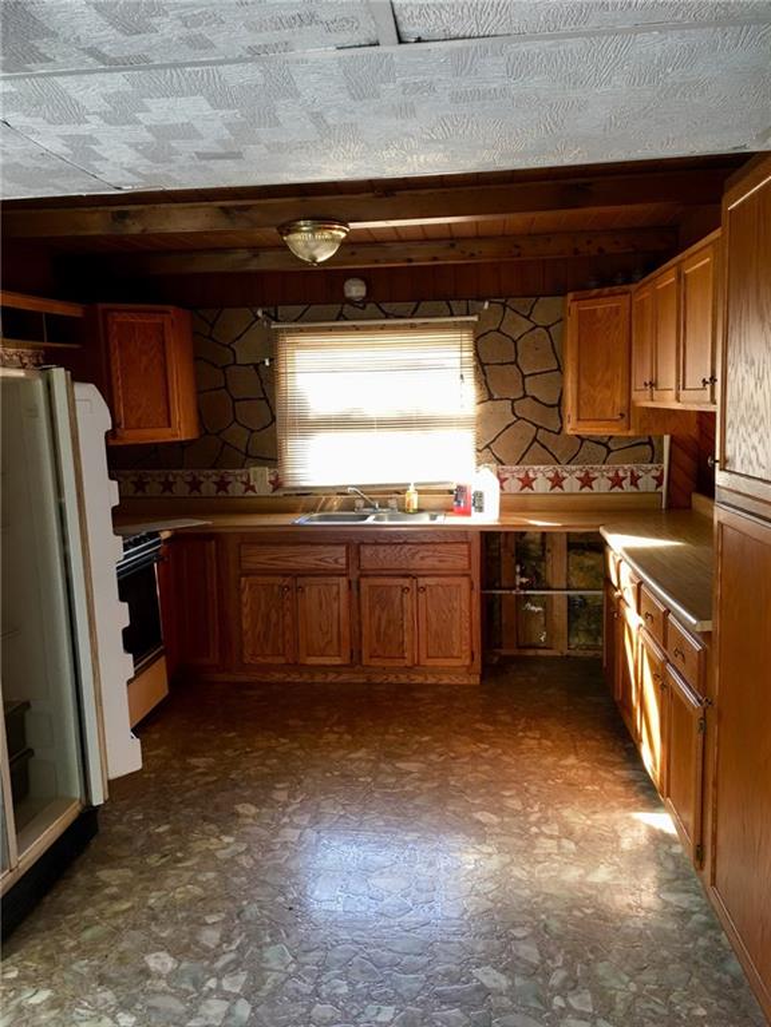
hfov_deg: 48.2
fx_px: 861
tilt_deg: -6.1
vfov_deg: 61.7
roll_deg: +1.2
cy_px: 514
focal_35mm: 29
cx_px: 386
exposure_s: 1/15
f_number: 2.2
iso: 32
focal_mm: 4.15
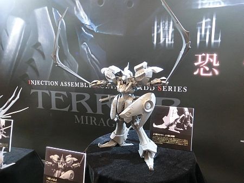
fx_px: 197
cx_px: 122
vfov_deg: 49.8
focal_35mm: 28
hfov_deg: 63.4
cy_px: 92
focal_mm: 5
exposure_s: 1/25
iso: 800
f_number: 3
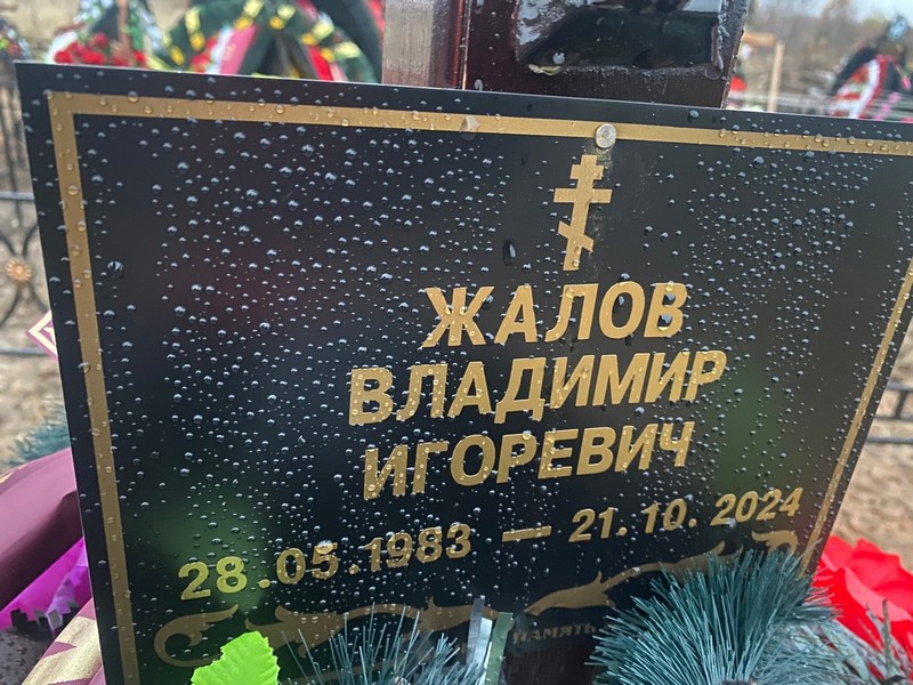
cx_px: 456
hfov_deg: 67.3
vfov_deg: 53.1
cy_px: 342
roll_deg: -5.5
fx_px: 686
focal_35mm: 26
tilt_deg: -24.2
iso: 1000
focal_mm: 4.25
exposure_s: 1/28
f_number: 1.8
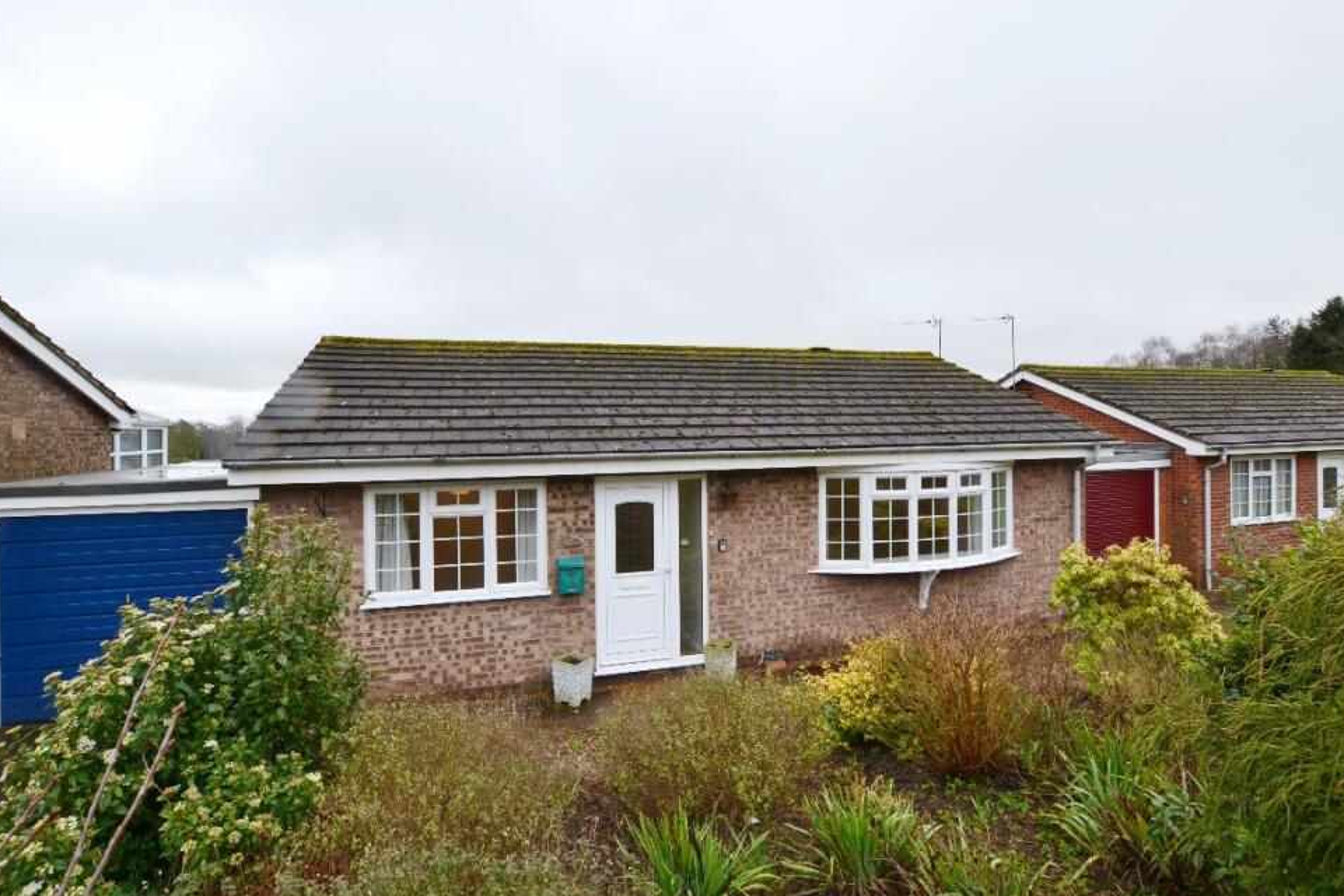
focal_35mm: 16
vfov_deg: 73.7
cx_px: 662
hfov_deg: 96.7
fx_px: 597
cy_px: 422
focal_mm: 10
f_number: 7.1
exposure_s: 1/80
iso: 200
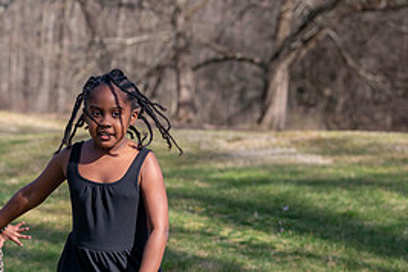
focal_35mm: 152
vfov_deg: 9.0
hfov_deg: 13.4
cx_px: 63
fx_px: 1723
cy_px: 226
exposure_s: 1/1000
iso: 250
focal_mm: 70
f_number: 4
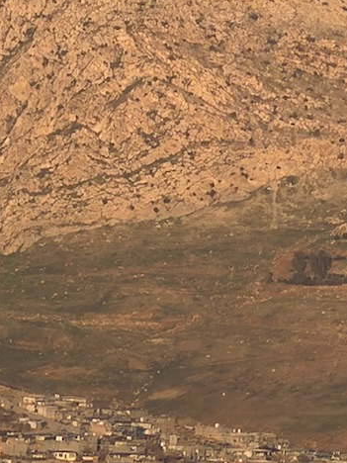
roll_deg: -2.6
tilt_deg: -3.1
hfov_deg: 1.7
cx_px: 251
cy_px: 741
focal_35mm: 875
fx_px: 11695
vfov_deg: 2.3
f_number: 2.8
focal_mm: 16.89
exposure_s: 1/639
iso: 32
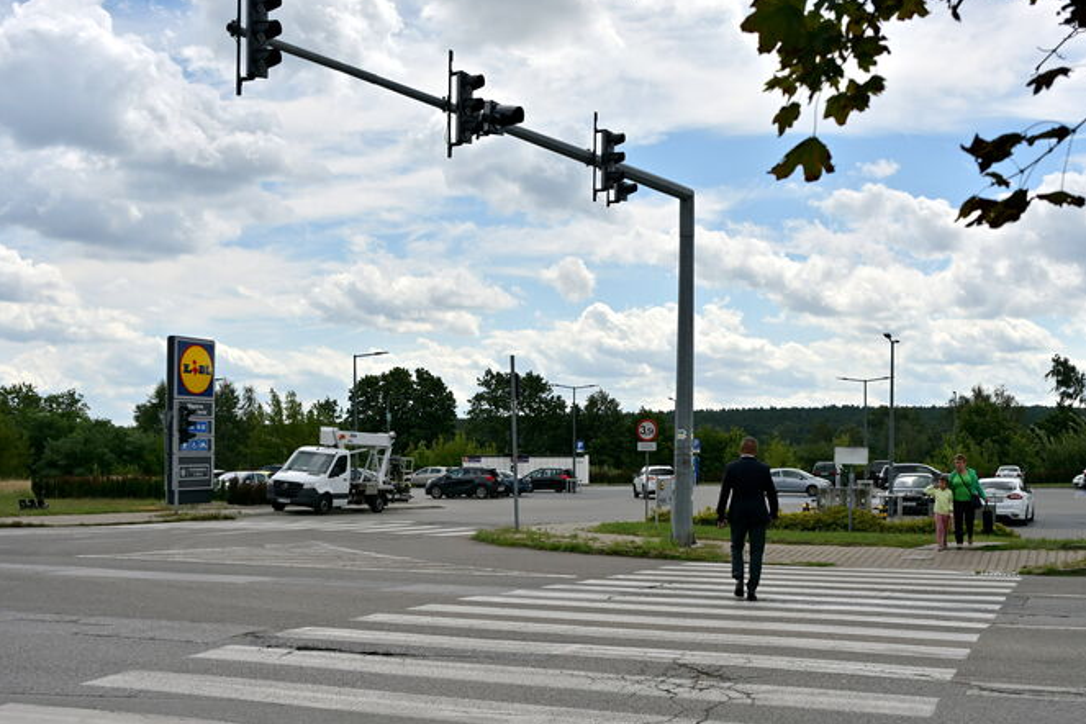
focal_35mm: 42
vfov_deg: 32.1
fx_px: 1255
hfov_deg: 46.7
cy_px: 428
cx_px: 600
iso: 180
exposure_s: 1/2500
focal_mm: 34.5
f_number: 4
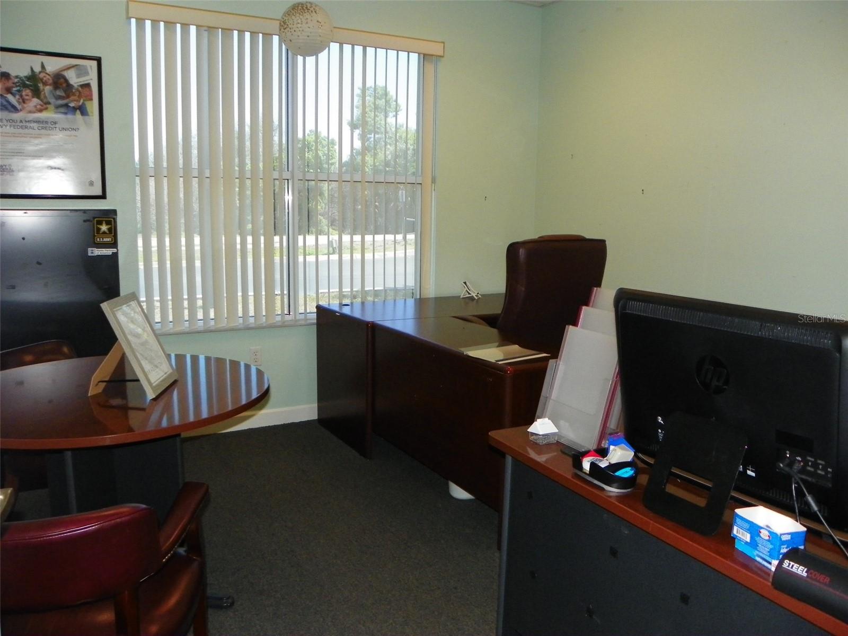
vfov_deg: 48.2
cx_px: 424
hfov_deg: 61.7
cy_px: 318
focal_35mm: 29
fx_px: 710
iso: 200
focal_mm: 5.2
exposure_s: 1/125
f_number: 2.8
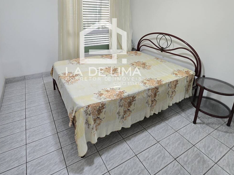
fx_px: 128
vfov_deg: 66.0
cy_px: 52
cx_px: 107
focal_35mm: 19
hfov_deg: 84.5
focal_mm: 2.2
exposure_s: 1/60
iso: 640
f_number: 2.2
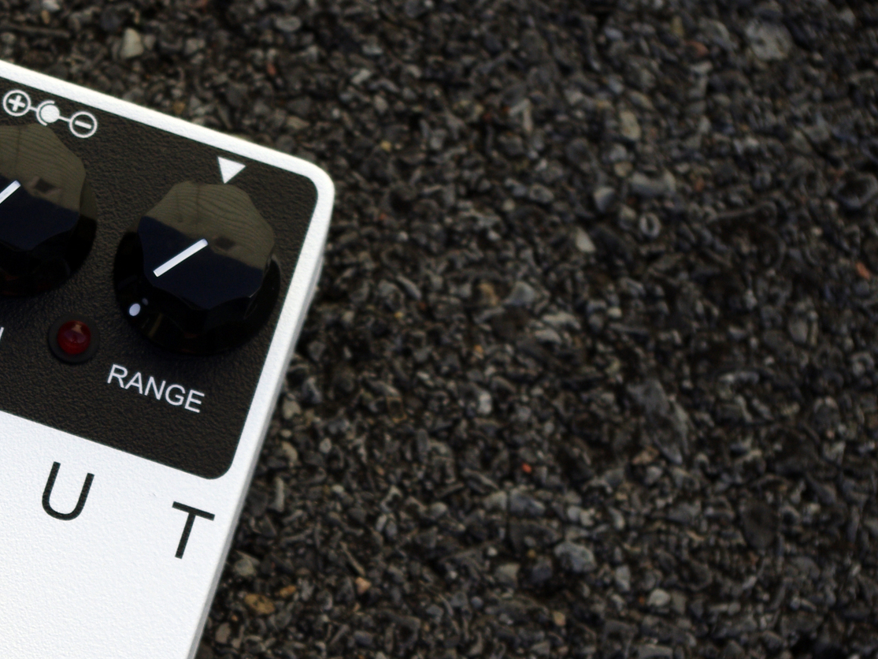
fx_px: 3931
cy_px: 460
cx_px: -28
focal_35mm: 155
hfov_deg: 12.6
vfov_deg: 9.6
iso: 200
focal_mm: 47.5
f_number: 7.1
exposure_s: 1/500
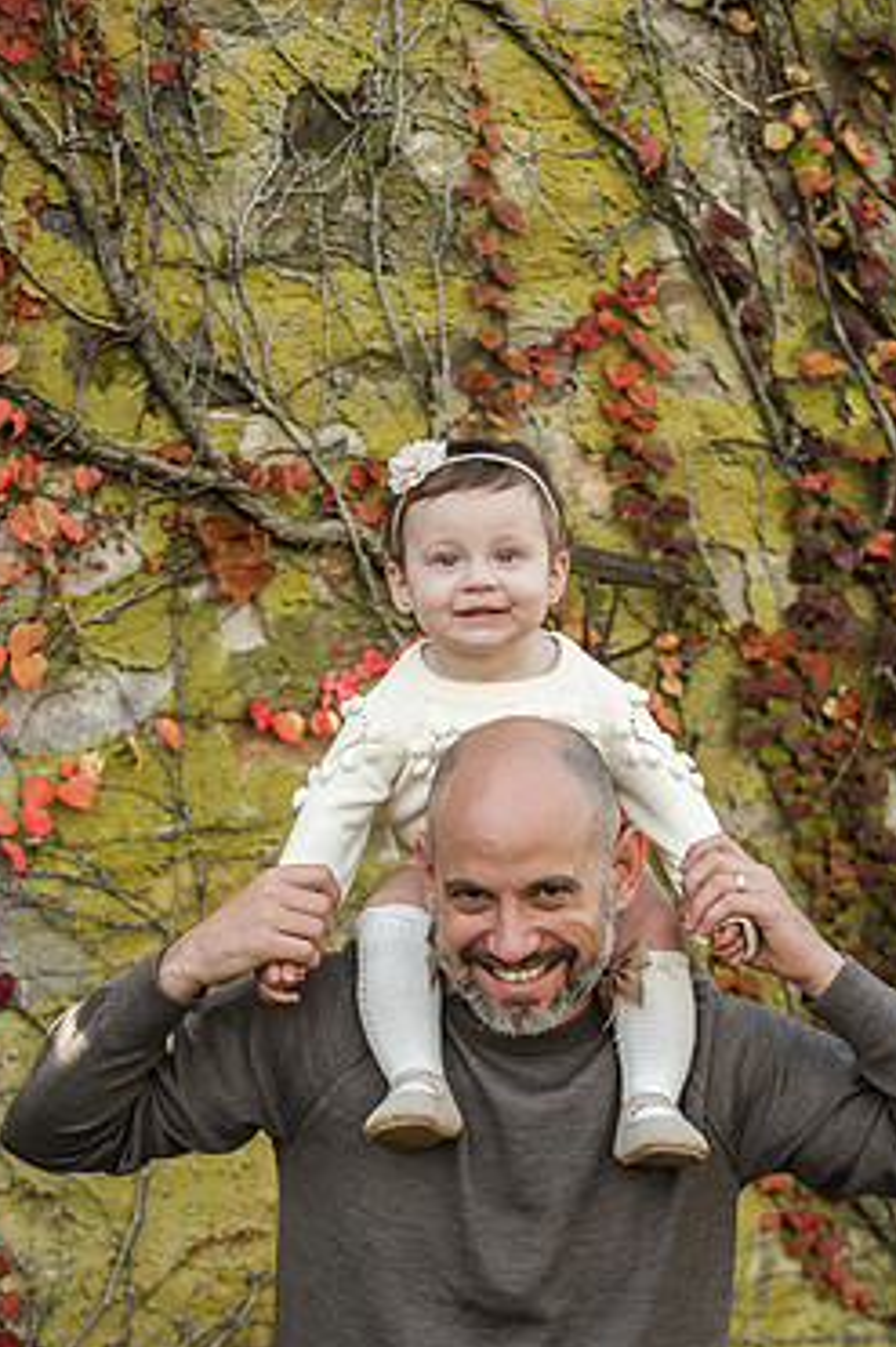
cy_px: 810
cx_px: 446
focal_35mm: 97
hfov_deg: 14.1
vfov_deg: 21.0
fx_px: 3624
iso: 800
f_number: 5
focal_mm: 80
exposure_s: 1/640
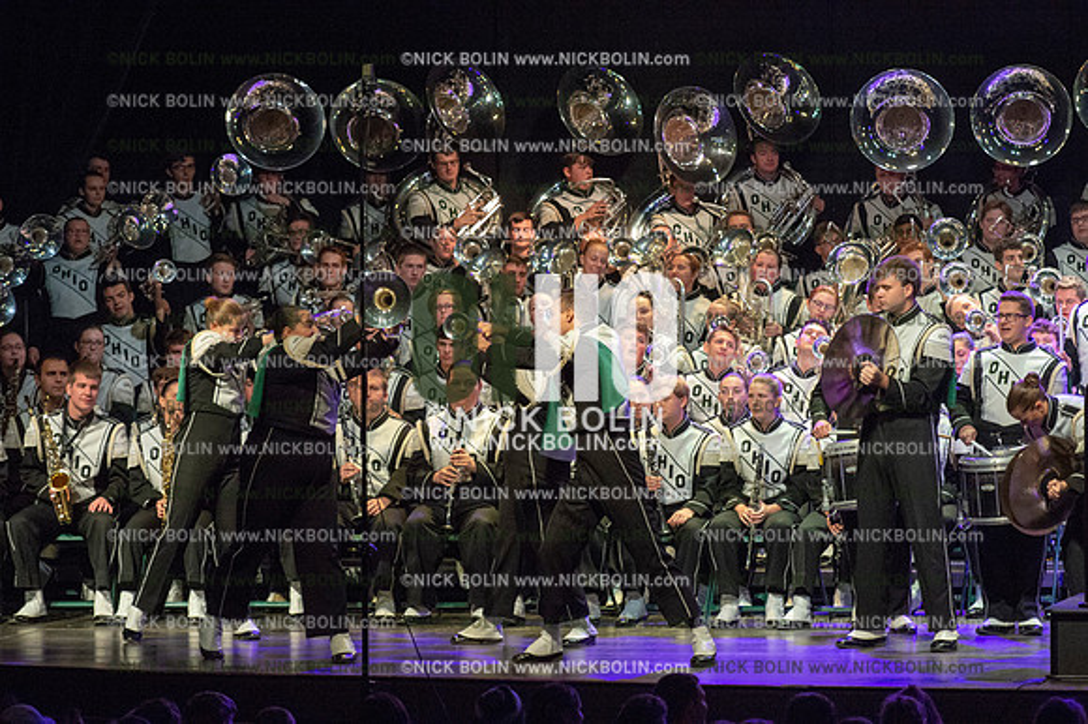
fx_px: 5890
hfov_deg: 10.6
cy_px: 362
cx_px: 544
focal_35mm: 195
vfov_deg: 7.0
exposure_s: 1/400
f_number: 5.6
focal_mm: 195
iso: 8000
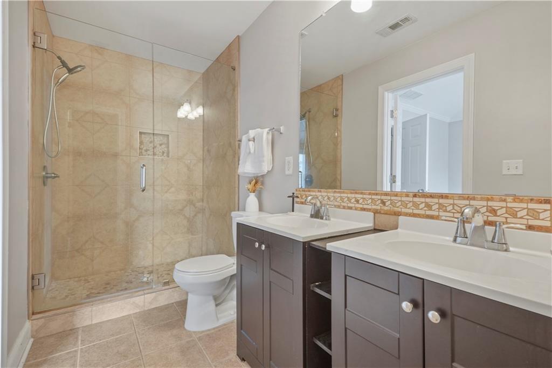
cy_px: 184
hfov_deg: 96.8
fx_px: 245
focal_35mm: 16
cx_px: 276
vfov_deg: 73.7
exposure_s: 1
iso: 320
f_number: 8
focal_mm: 16
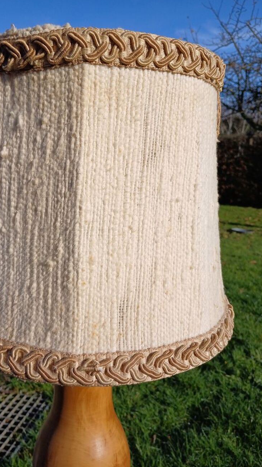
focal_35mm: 29
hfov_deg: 39.8
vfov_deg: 66.1
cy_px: 235
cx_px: 91
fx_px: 358
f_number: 1.8
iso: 20
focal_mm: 3.98
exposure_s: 1/1209
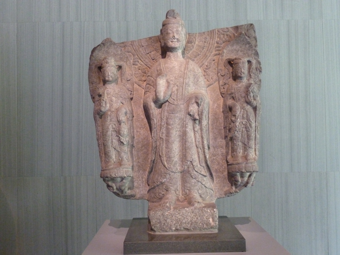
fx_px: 363
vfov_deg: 38.7
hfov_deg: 50.1
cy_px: 128
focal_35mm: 37
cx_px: 170
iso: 800
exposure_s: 1/20
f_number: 3.6
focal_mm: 6.1
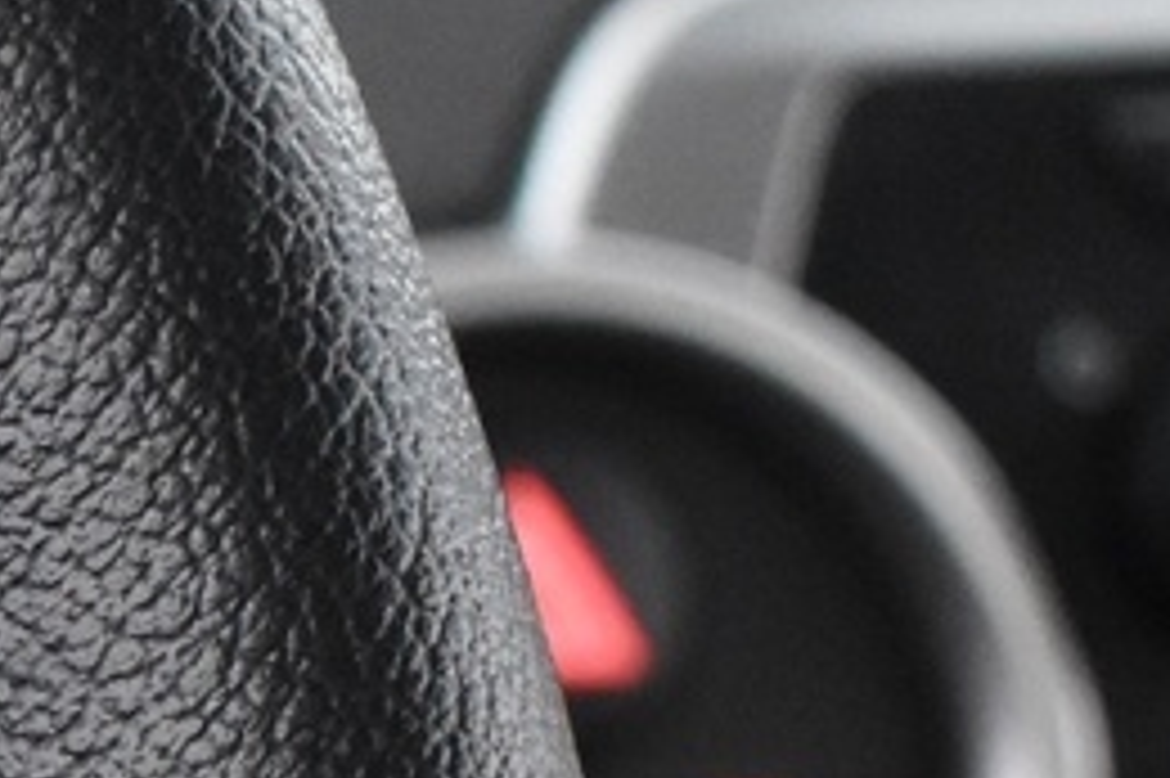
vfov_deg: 6.9
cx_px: -1004
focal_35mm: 187
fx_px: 6073
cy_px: 1938
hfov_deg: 10.3
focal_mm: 20
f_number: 3.8
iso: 3200
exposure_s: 1/25
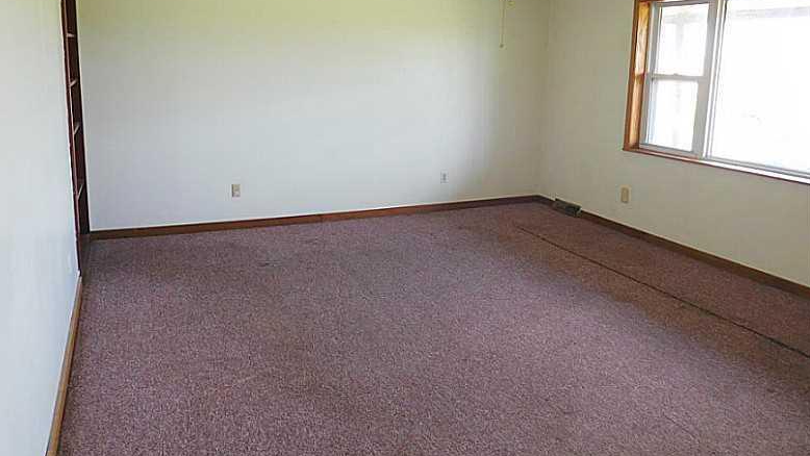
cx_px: 399
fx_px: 602
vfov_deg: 41.1
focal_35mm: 28
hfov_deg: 67.9
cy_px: 163
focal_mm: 4.5
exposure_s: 1/30
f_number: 3.4
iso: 140
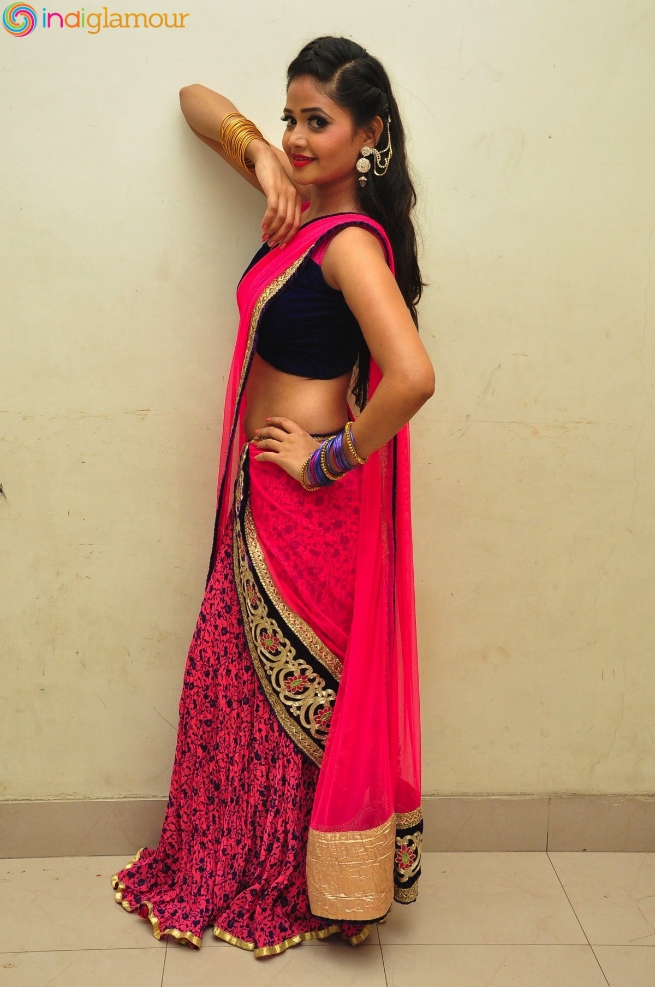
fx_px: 1231
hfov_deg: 29.8
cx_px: 328
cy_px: 494
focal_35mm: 45
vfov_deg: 43.7
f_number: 7.1
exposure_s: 1/125
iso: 1600
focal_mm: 30
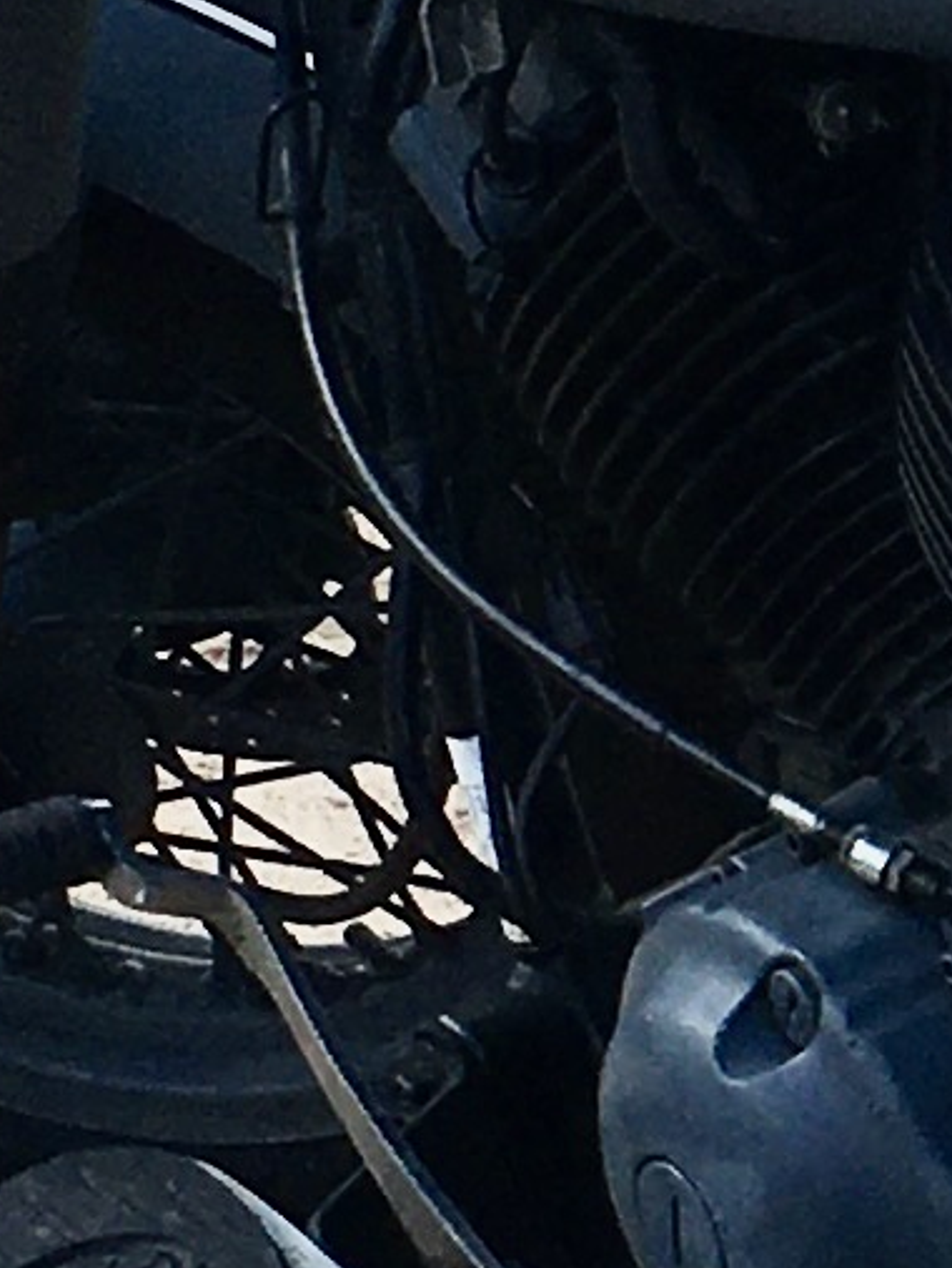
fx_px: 8463
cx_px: 1987
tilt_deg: -11.7
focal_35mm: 231
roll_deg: -1.1
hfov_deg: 6.2
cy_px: 594
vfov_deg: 8.6
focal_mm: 4.15
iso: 25
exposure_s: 1/625
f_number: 2.2
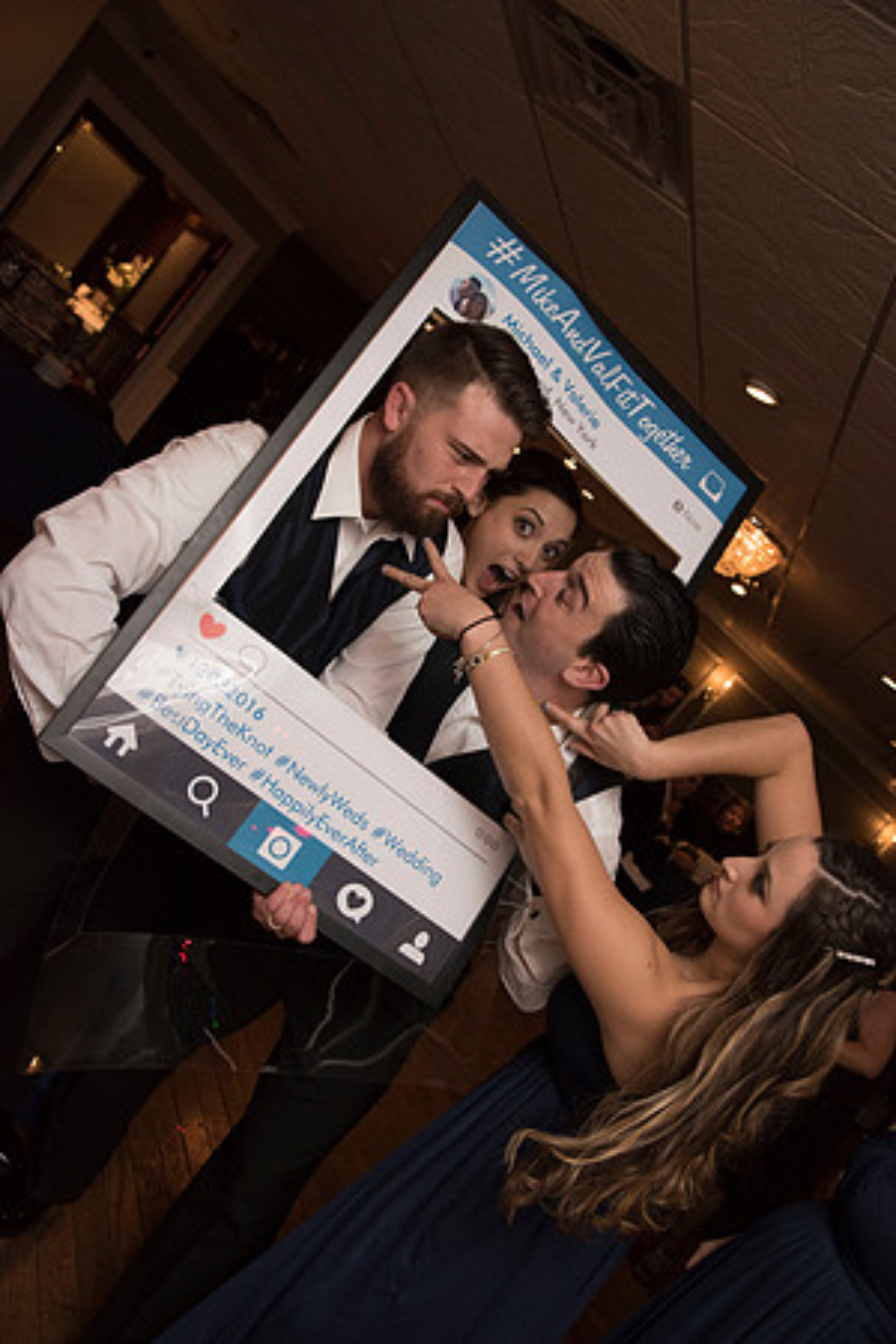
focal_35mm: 31
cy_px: 672
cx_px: 448
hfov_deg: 42.3
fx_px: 1157
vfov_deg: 60.3
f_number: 5
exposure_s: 1/200
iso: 2000
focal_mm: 31
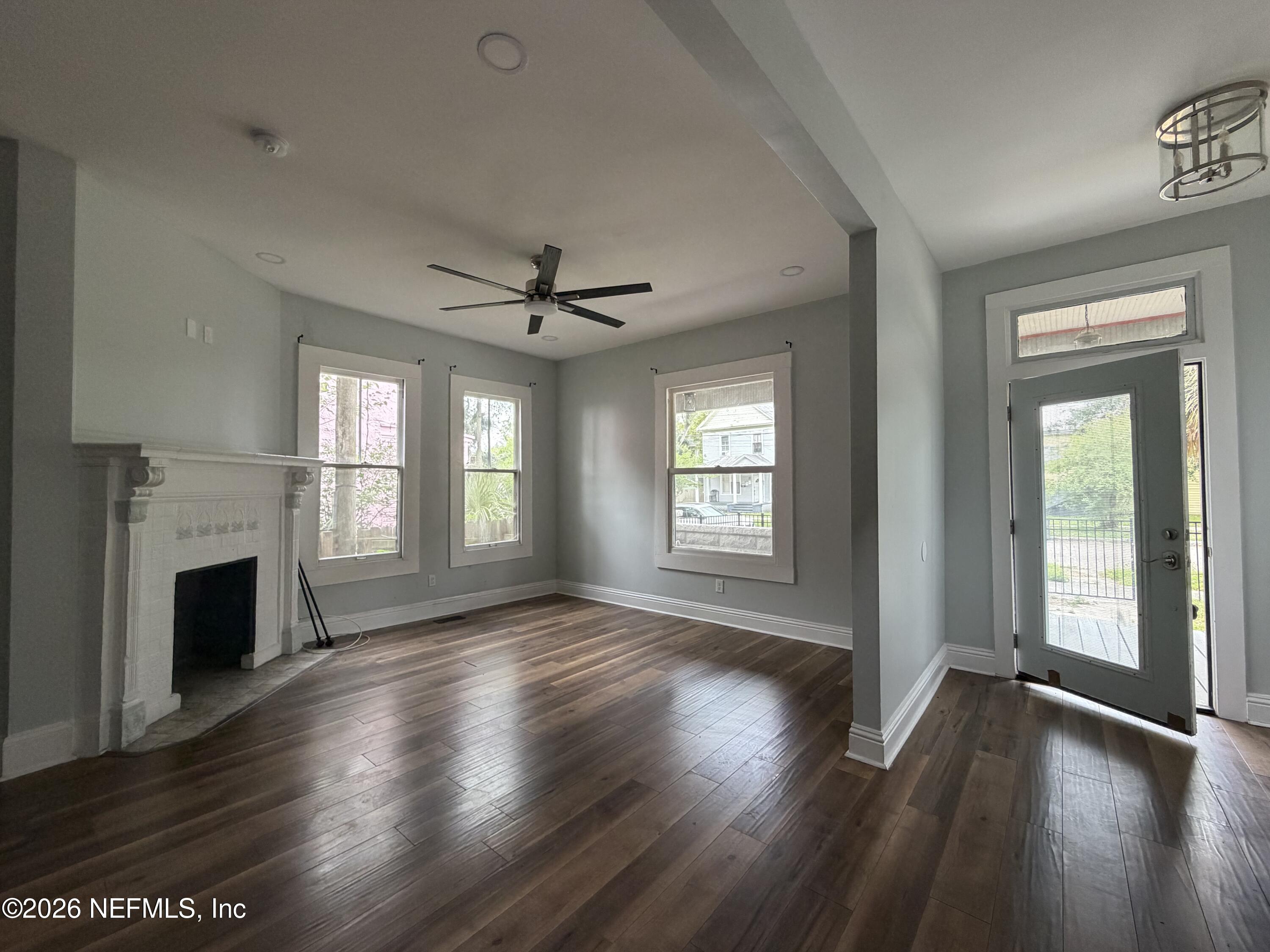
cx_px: 635
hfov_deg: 102.1
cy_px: 476
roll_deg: +1.4
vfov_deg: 85.7
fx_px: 514
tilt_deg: +0.5
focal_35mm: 14
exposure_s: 1/121
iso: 250
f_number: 2.2
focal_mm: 2.22
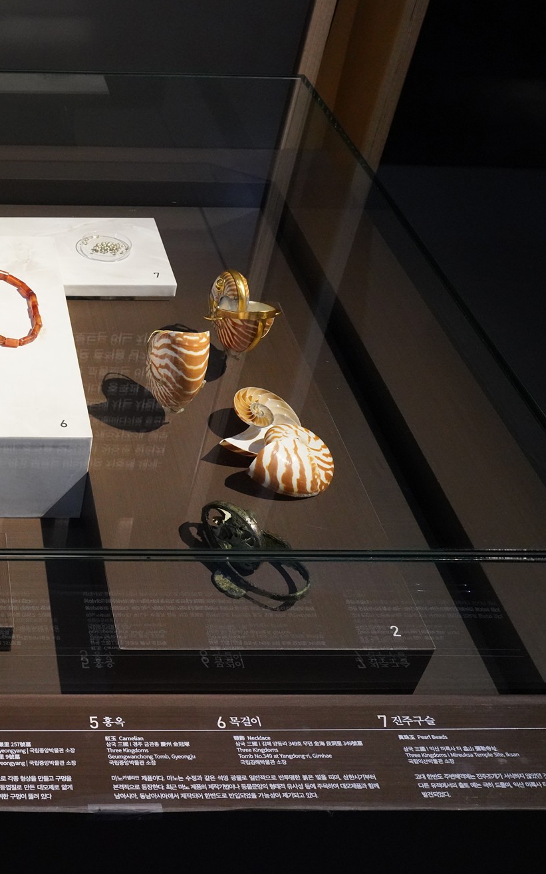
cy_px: 431
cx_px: -62
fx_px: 1072
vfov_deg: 44.4
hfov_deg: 26.3
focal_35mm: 45
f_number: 8
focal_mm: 29
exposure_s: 1/100
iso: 6400
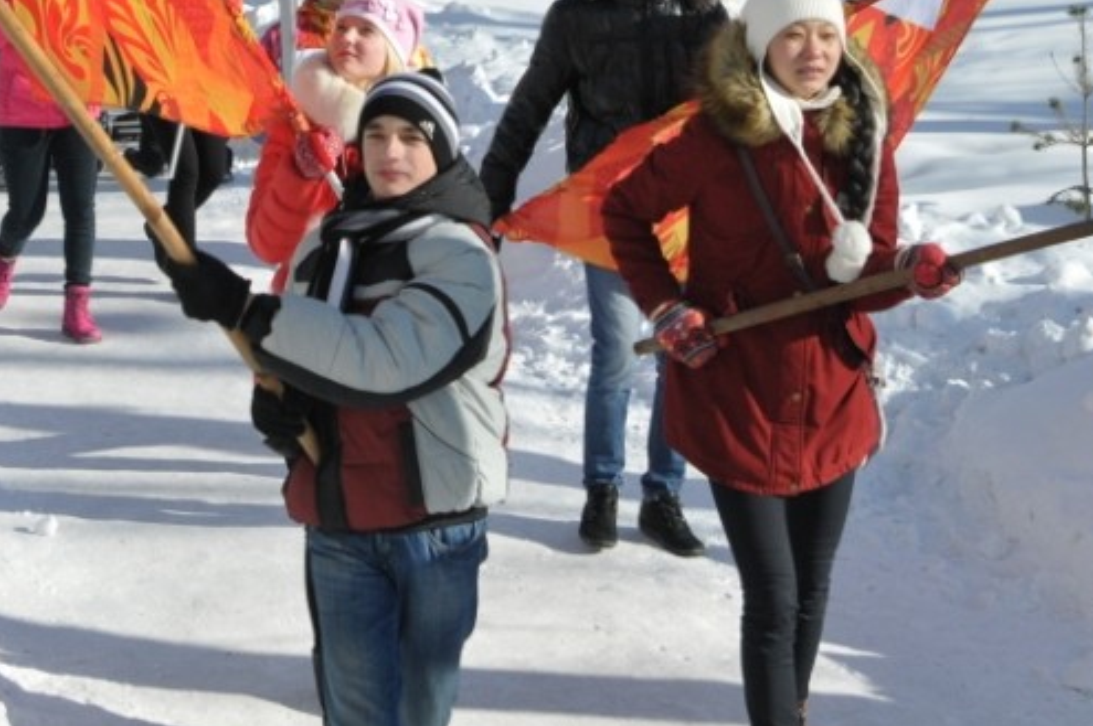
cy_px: 4
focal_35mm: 93
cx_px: 384
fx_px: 2821
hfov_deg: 21.9
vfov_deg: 14.4
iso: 500
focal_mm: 30
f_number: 5.6
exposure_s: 1/2500
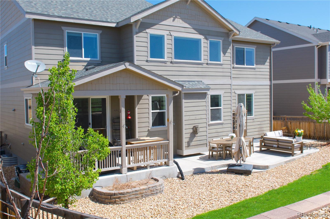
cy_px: 110
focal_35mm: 36
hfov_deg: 53.2
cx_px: 165
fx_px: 330
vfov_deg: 36.8
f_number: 5.6
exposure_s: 1/640
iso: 200
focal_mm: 24
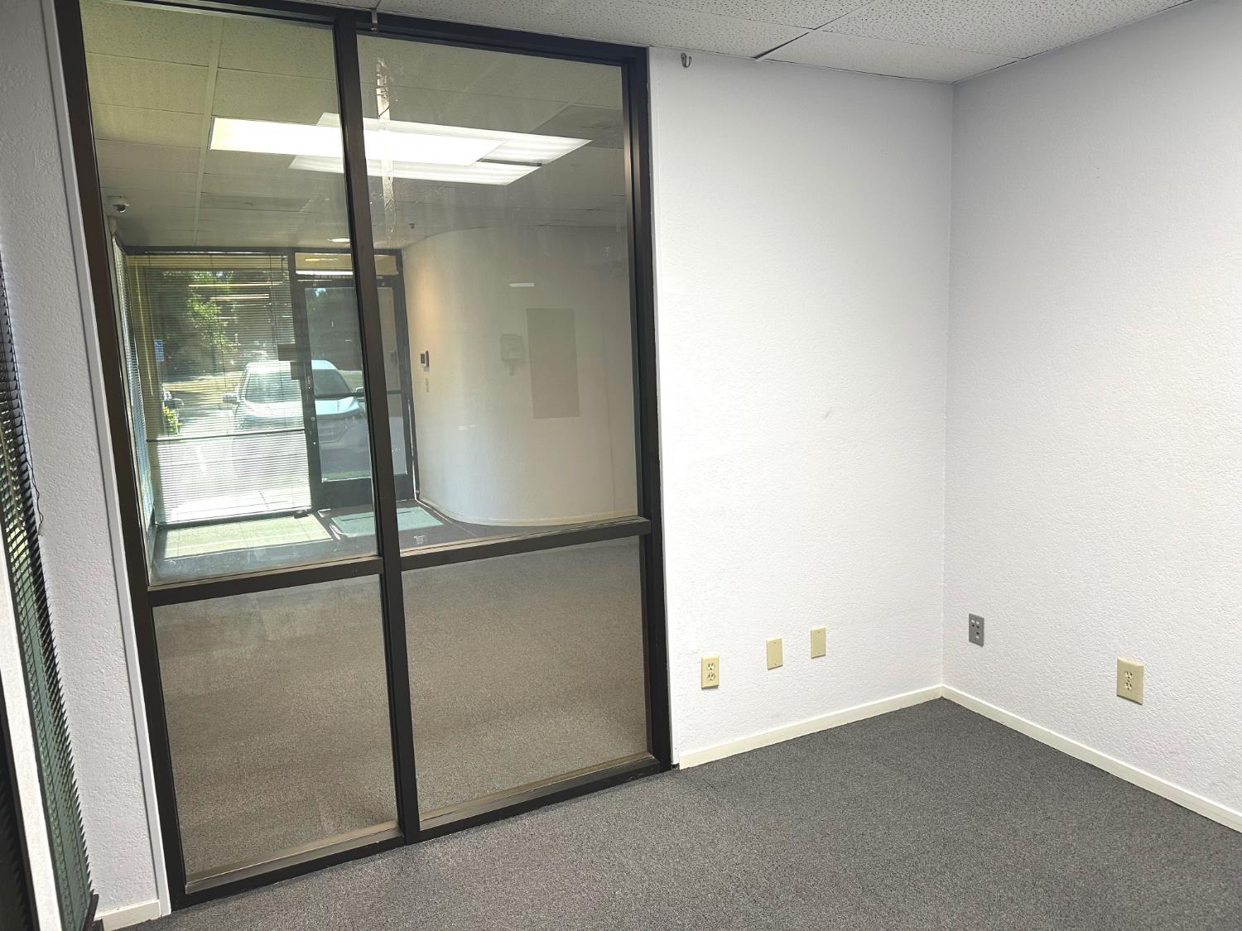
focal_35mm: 24
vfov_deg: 56.8
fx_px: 861
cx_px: 621
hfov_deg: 71.6
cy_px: 466
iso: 160
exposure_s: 1/120
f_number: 1.78
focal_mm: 6.86
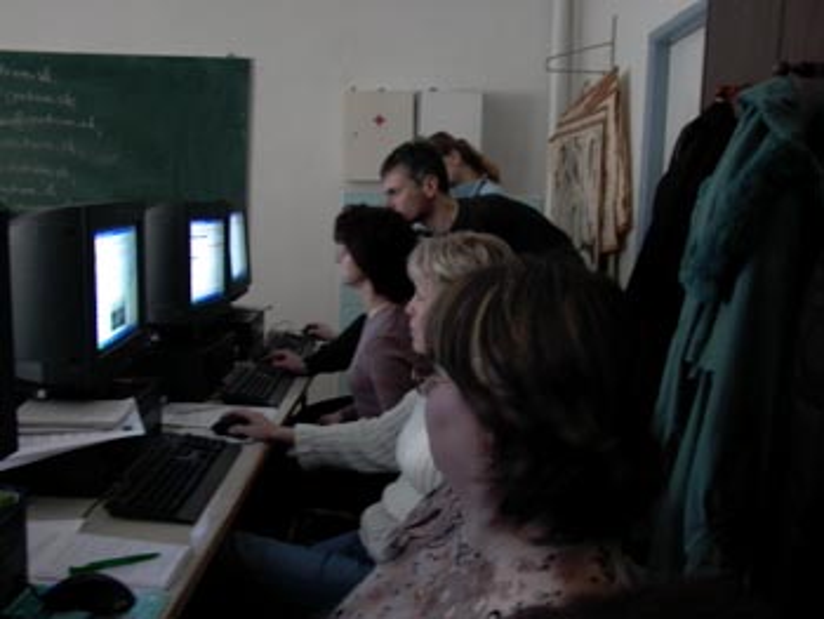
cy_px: 310
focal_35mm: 33
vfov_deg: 43.0
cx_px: 412
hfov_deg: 55.3
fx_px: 786
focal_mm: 7.34
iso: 100
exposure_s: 1/8
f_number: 2.07
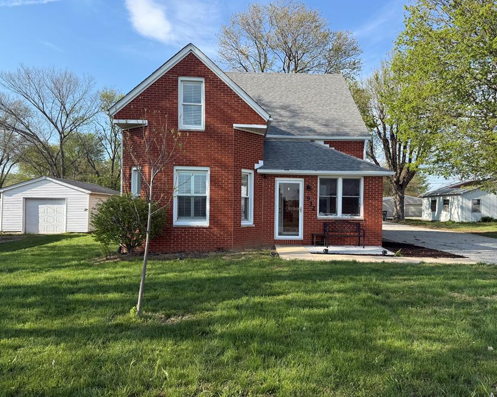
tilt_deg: -0.2
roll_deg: -0.4
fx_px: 382
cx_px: 268
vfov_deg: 54.9
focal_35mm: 26
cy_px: 203
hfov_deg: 65.9
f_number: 1.78
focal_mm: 6.76
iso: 80
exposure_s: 1/2110
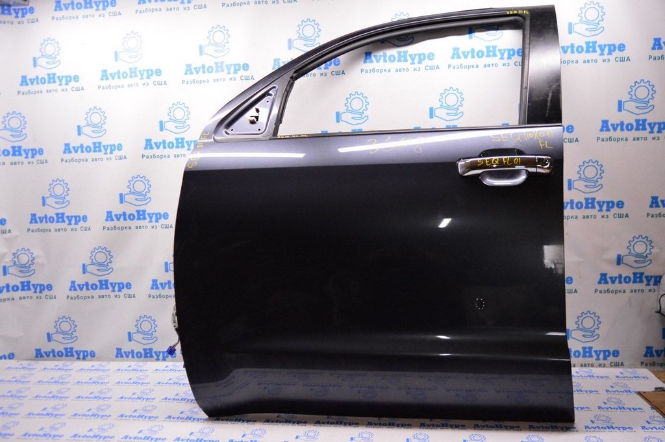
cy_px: 221
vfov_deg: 47.9
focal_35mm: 27
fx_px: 498
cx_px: 332
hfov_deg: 67.4
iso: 3200
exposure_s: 1/400
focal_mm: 18
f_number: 3.5
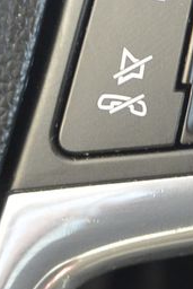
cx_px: 188
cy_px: 23
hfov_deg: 11.7
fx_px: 932
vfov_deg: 17.3
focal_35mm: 116
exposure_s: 1/80
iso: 400
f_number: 3.5
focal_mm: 11
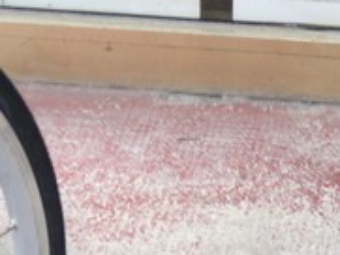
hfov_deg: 7.6
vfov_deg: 5.6
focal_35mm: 259
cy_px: -224
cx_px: 447
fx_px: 2546
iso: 125
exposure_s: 1/30
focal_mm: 14.3
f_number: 3.2
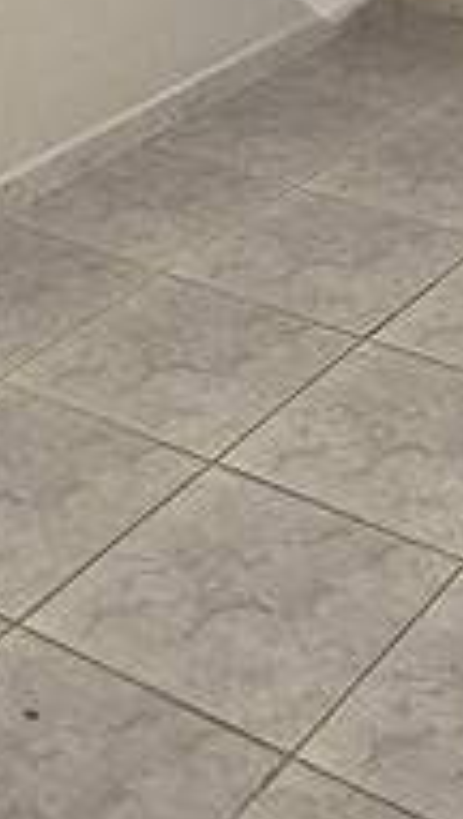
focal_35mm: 80
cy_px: -292
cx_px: 334
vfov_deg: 23.0
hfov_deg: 15.1
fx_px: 1739
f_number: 2.2
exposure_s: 1/60
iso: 320
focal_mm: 2.2
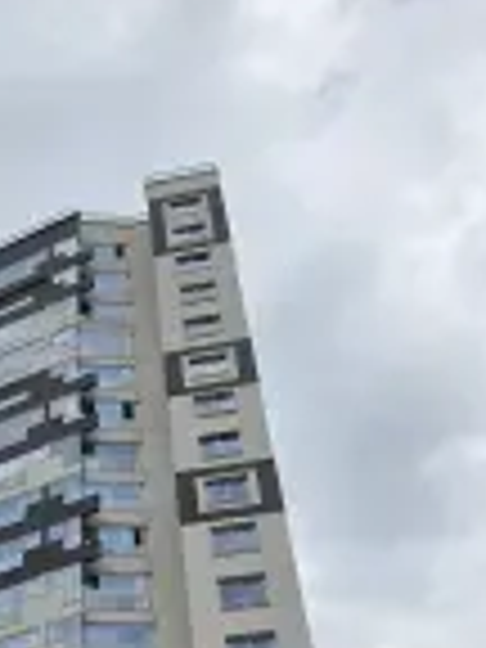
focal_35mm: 56
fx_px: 1048
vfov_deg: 31.0
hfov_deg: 25.3
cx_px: 43
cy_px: 693
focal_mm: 5.4
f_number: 1.8
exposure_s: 1/4274
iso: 80
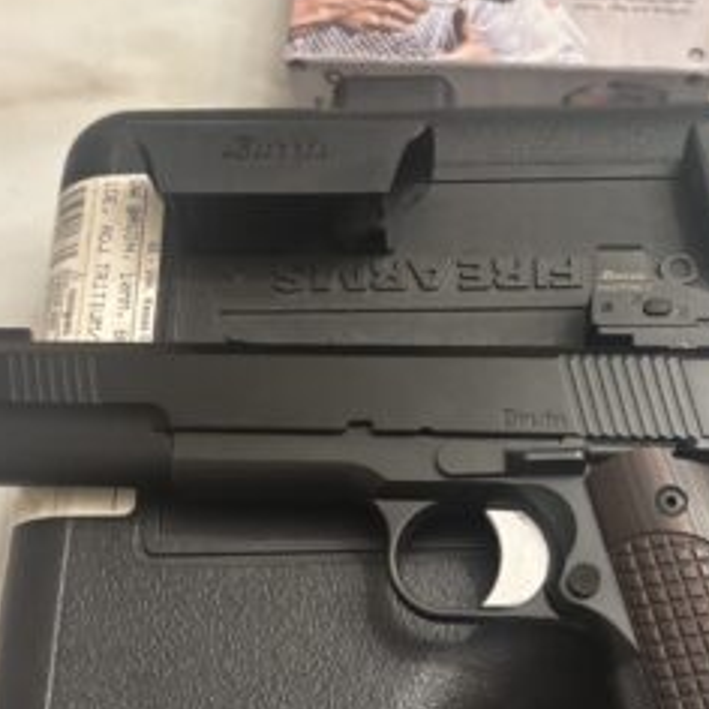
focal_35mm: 39
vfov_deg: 42.7
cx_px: 487
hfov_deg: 42.1
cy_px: 403
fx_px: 904
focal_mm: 5.96
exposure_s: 1/40
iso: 400
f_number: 1.6
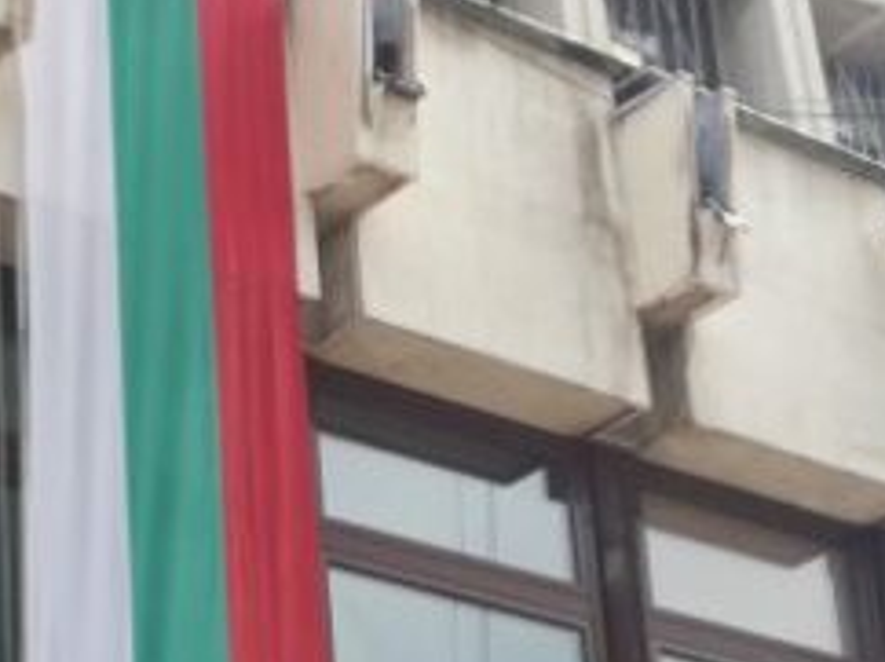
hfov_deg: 16.7
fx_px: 3014
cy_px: 582
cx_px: 329
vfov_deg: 12.4
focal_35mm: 118
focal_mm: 3.79
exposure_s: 1/633
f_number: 2
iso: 50
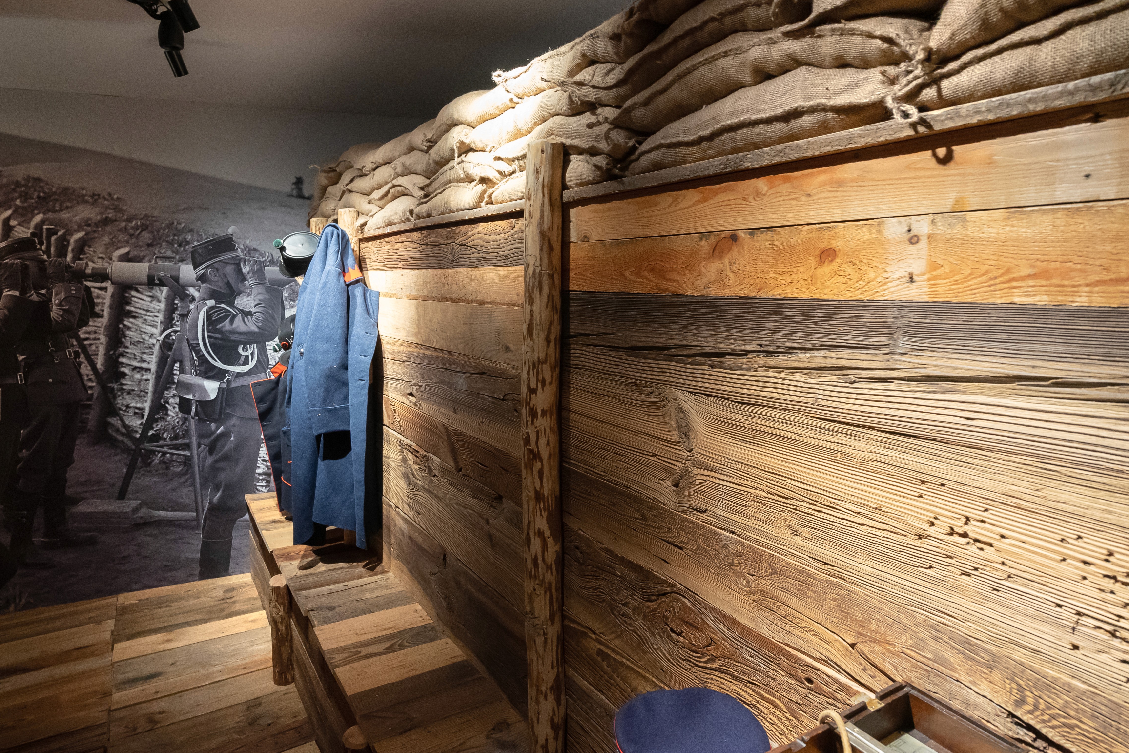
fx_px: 659
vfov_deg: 59.1
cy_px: 304
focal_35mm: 21
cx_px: 505
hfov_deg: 80.9
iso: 2000
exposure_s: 1/40
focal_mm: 16
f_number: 5.6
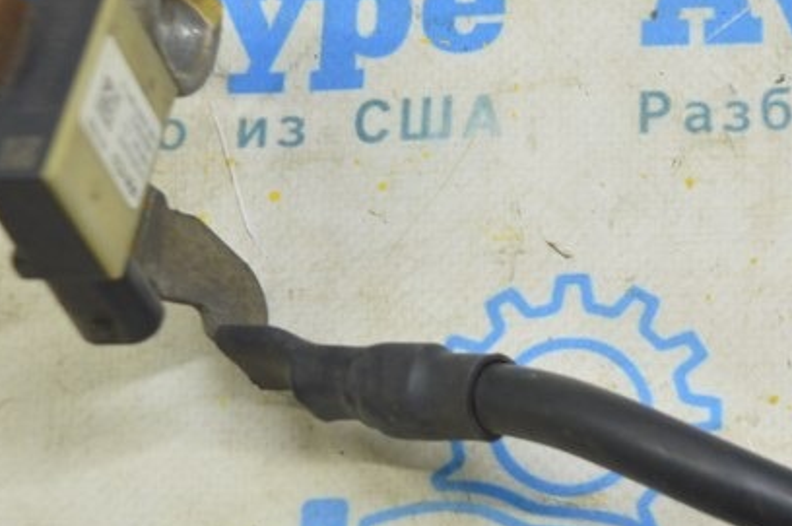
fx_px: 2401
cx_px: 825
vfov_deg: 12.5
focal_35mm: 109
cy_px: 280
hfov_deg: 18.2
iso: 400
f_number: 5.6
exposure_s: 1/20
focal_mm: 29
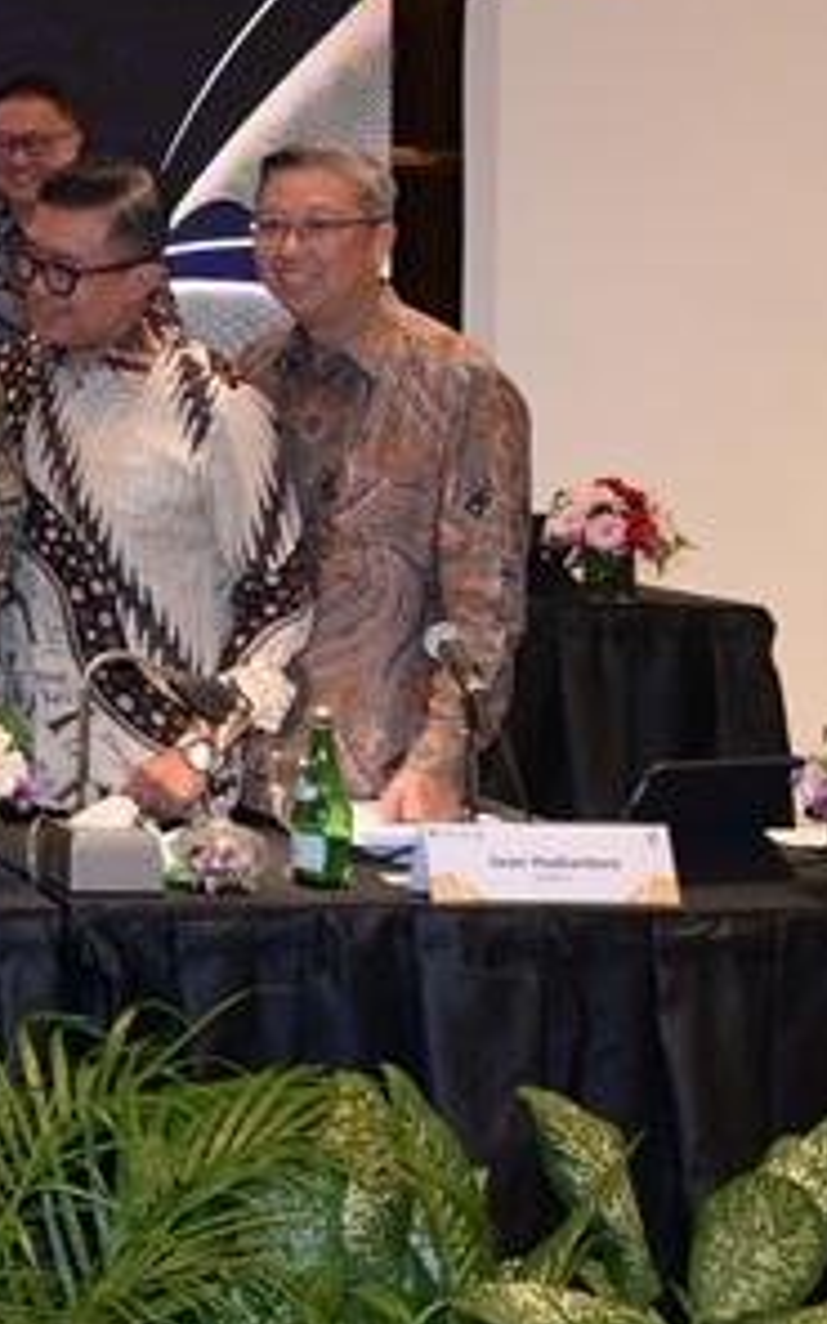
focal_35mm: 78
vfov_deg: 26.1
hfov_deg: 14.4
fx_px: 2820
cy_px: 340
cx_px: -724
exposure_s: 1/125
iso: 1250
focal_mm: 32.5
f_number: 5
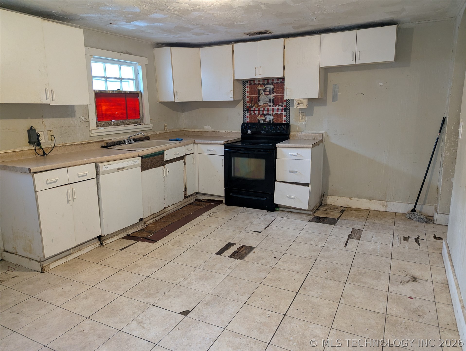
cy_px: 176
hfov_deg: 71.5
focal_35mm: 24
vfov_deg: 56.9
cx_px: 233
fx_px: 323
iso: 294
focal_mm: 6.81
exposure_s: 1/40
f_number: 1.85
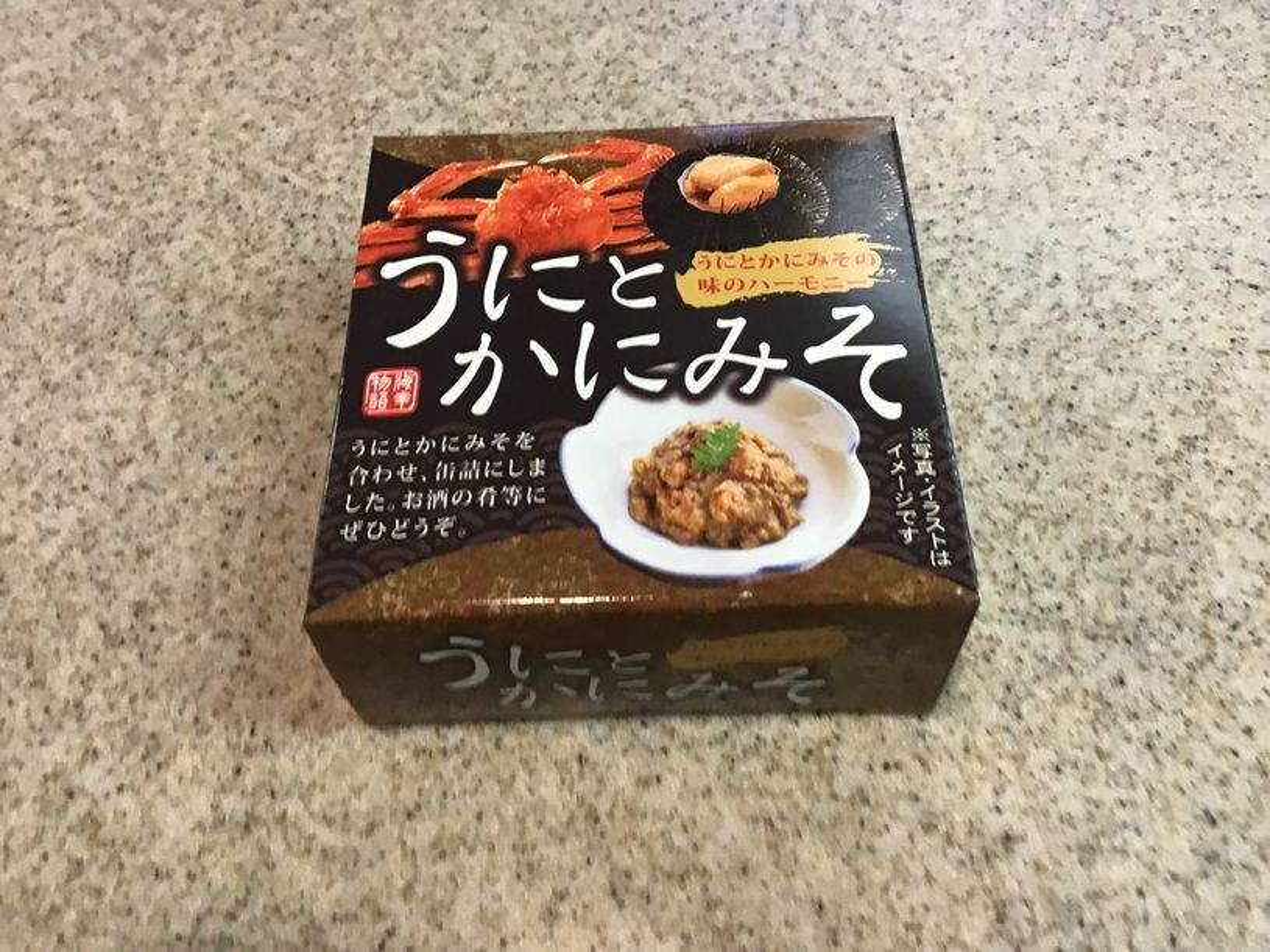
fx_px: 1137
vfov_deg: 45.4
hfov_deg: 58.4
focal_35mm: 31
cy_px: 476
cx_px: 635
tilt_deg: -58.8
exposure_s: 1/30
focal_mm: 3.3
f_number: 2.4
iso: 125
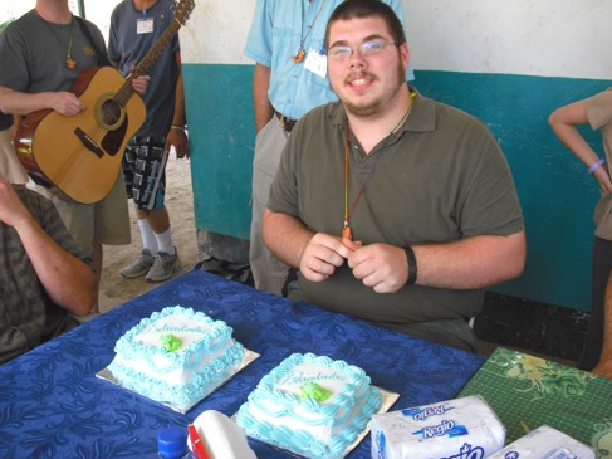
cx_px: 309
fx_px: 689
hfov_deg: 47.9
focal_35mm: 39
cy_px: 224
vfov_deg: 36.8
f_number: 2.8
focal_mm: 6.2
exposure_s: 1/80
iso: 100
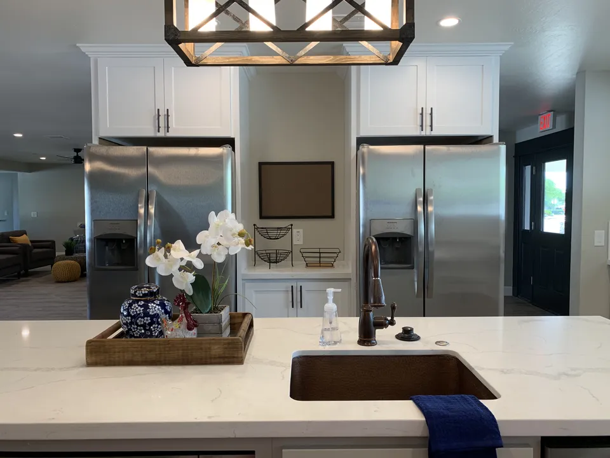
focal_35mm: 26
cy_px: 229
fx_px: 458
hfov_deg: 67.3
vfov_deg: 53.1
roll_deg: +0.4
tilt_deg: -2.7
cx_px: 305
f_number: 1.8
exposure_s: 1/120
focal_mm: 4.2
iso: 100
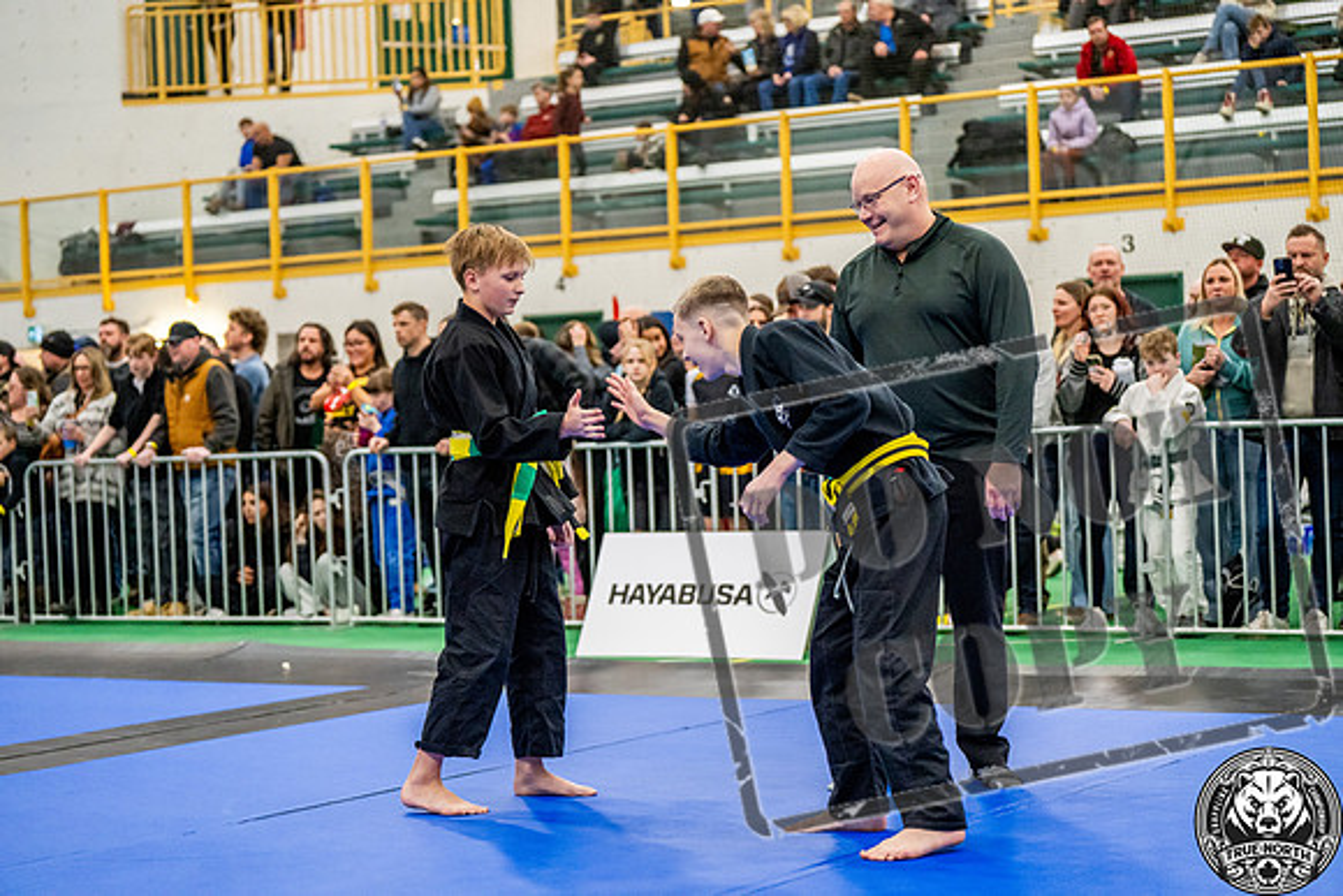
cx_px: 672
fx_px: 2612
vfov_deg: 19.5
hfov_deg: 28.8
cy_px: 448
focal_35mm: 70
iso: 5000
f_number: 2.8
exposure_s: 1/500
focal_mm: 70
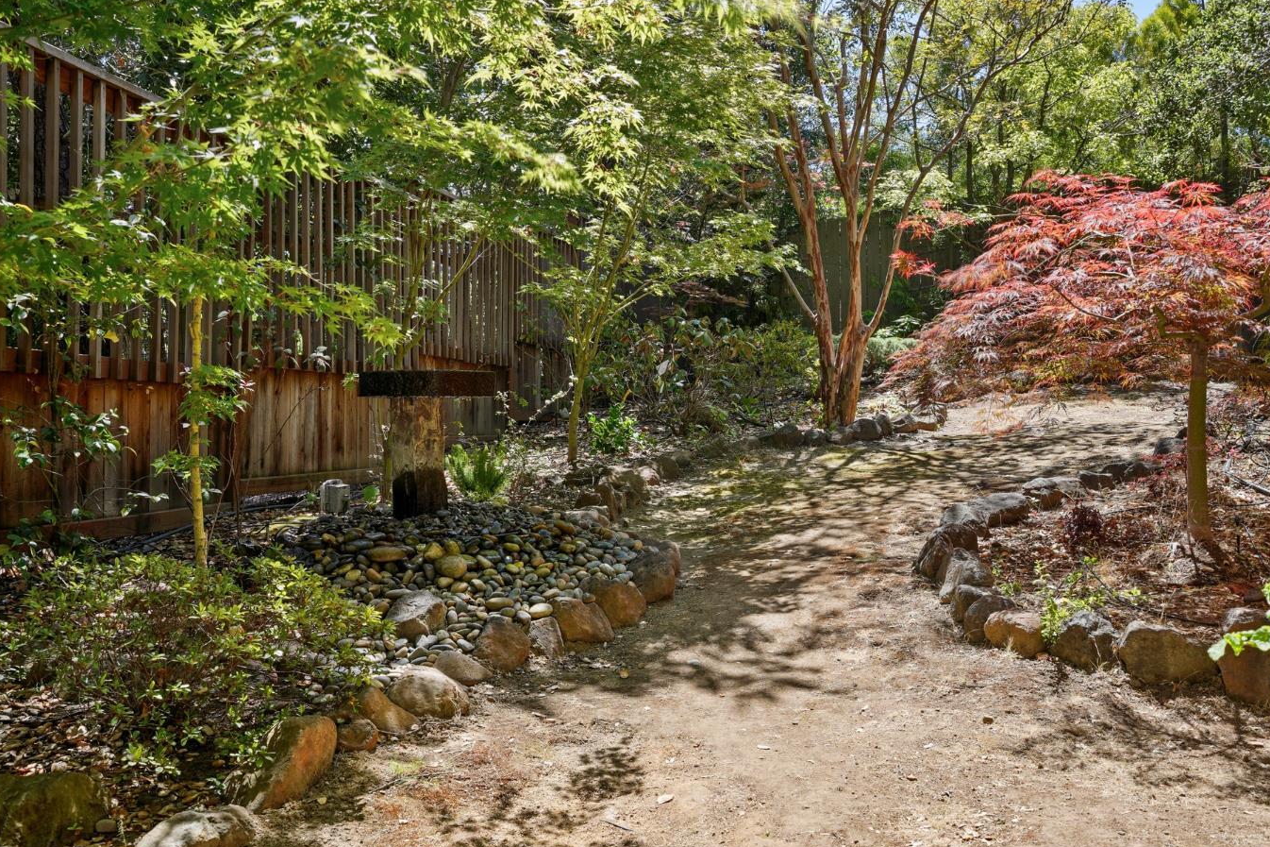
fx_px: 1376
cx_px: 612
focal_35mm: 39
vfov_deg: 34.2
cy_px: 424
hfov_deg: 49.5
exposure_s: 1/60
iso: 200
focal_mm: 35
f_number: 8
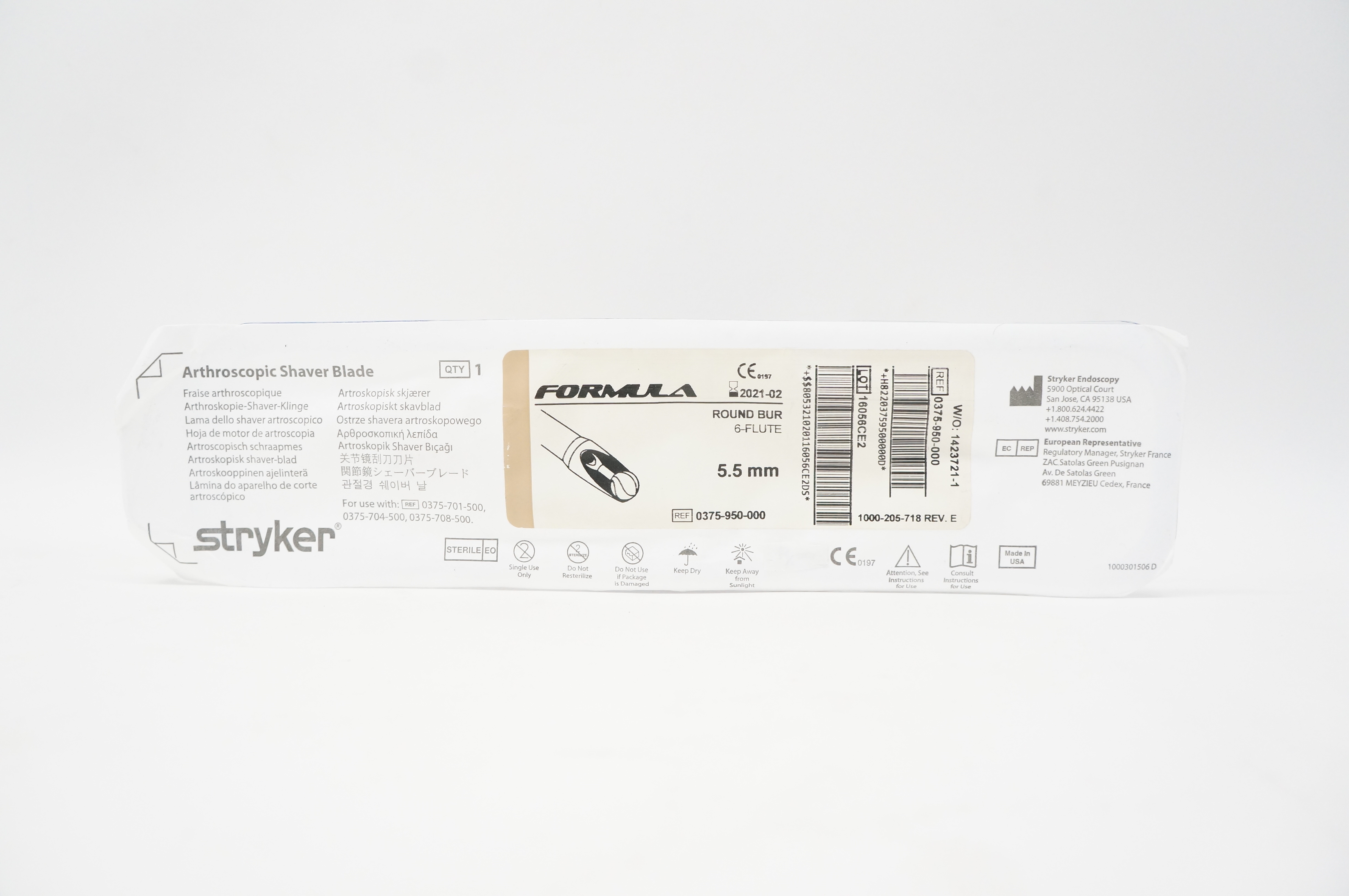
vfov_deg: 47.8
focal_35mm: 27
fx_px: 1011
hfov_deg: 67.4
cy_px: 448
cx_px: 674
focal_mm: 18
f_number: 6.3
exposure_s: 1/160
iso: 1600
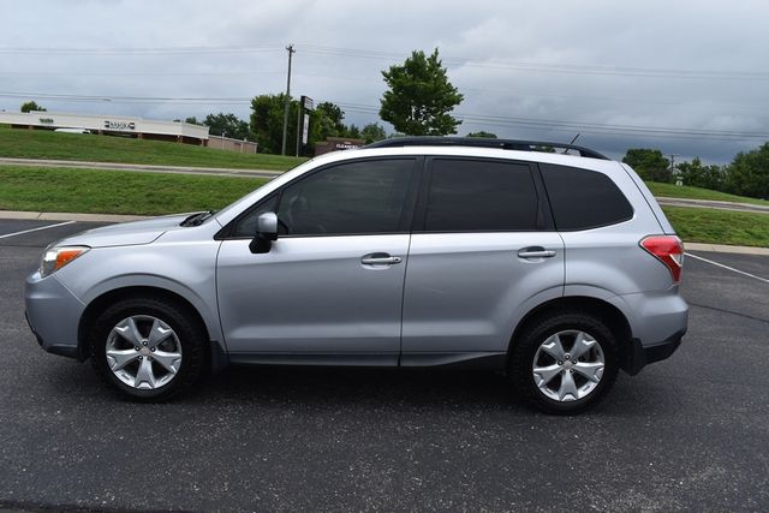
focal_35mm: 27
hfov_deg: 67.4
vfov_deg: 48.0
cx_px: 384
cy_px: 256
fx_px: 577
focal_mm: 18
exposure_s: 1/320
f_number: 9
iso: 100
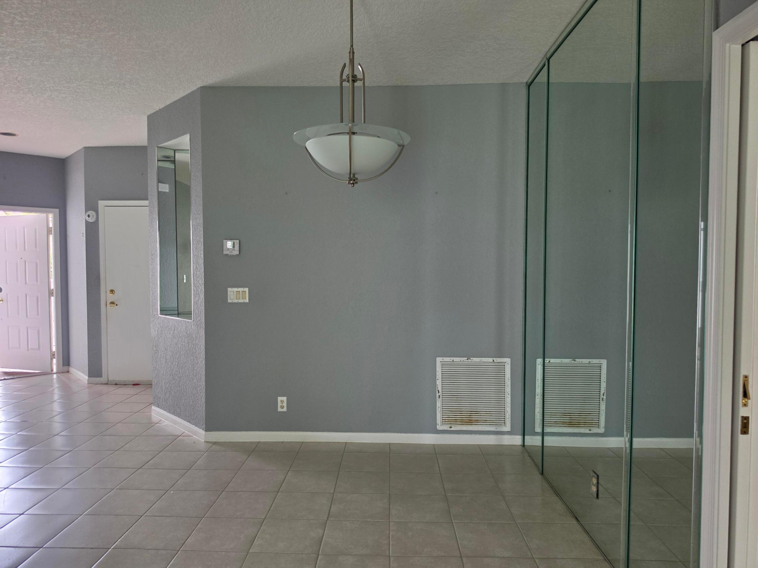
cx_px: 379
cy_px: 284
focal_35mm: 23
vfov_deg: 58.9
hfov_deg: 73.9
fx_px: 504
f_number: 1.4
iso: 160
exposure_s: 1/120
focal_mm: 6.5
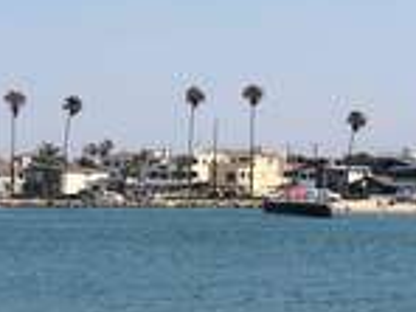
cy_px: -28
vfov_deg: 9.4
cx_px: 171
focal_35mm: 157
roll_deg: -0.4
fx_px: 1887
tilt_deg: +4.5
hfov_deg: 12.6
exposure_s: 1/3165
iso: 32
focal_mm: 4.15
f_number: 2.2
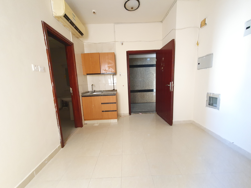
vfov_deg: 89.9
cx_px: 126
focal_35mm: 13
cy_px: 94
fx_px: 94
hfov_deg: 106.2
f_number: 2.2
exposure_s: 1/30
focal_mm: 1.8
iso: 640
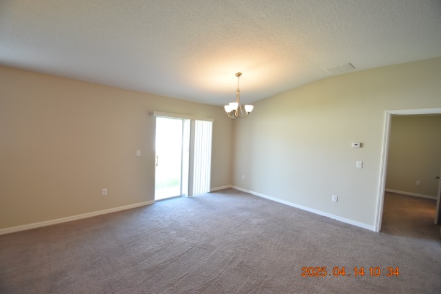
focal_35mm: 15
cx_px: 220
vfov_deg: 77.3
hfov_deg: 100.4
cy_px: 147
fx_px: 184
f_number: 4
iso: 400
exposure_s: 1/60
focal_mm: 10
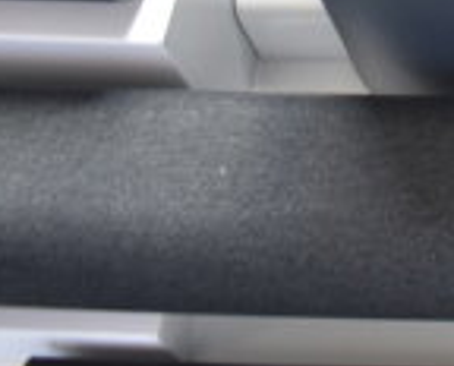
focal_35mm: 107
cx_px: 892
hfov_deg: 14.8
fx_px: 1442
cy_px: -181
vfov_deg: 13.6
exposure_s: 1/30
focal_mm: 18
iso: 280
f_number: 3.5
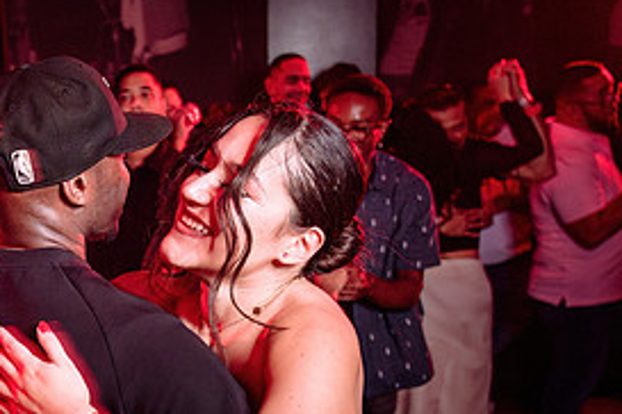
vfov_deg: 24.2
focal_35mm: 55
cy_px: 337
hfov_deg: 34.6
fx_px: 950
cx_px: 87
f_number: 3.2
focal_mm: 24
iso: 800
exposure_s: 1/40
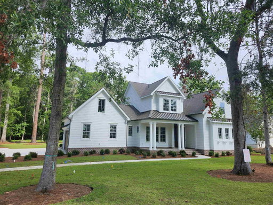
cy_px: 102
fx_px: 181
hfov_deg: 73.9
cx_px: 136
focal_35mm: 23
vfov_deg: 58.9
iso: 25
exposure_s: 1/1157
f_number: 1.8
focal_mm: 5.54
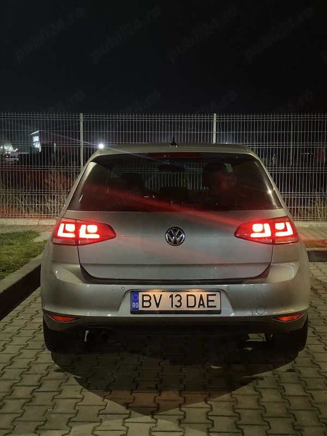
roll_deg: -1.0
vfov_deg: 36.8
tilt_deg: -4.1
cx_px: 164
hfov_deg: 28.0
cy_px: 218
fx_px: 655
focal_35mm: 52
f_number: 2
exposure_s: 1/14
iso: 500
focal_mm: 6
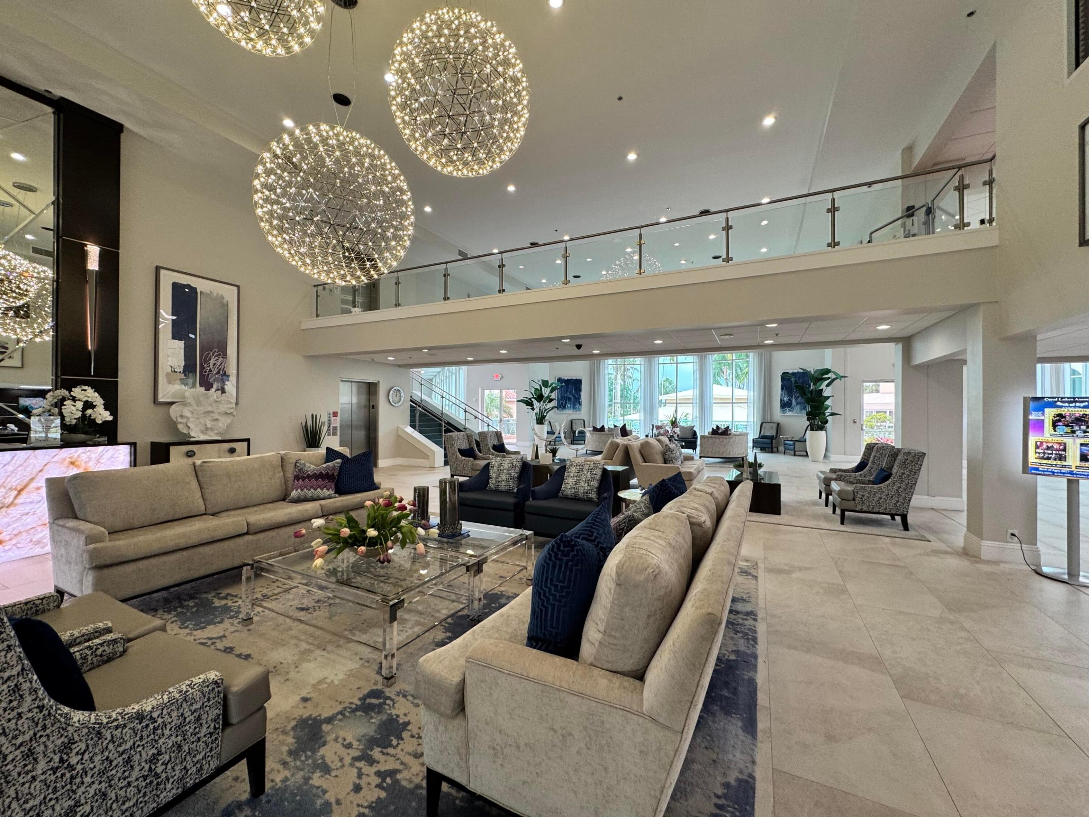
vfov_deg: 85.7
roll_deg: -0.3
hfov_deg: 102.1
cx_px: 544
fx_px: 440
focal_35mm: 14
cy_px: 408
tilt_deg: +0.7
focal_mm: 2.22
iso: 160
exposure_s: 1/123
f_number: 2.2
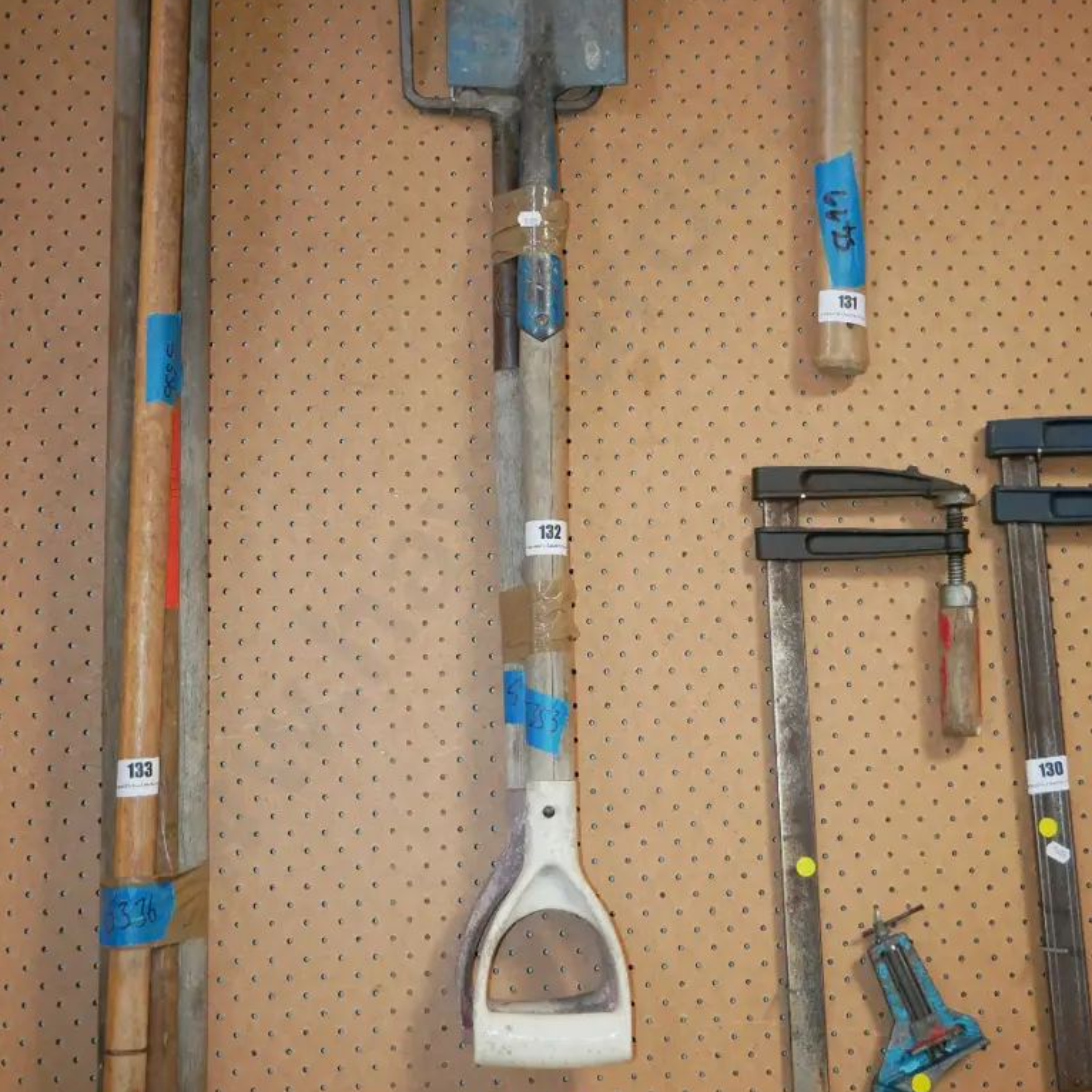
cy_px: 398
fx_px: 1856
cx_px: 547
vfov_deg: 32.6
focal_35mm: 52
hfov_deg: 32.8
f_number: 4.2
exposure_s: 1/160
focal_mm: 22
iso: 3200
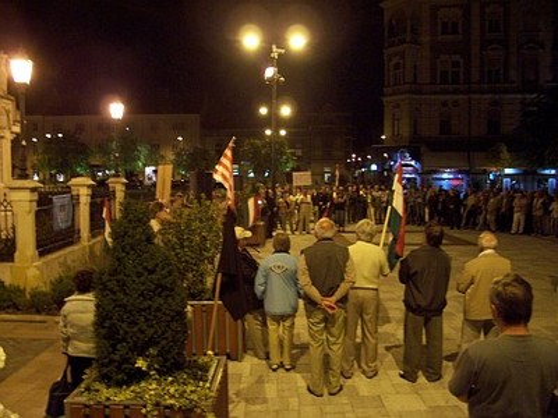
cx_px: 279
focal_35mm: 34
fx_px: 548
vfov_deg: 41.8
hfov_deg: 54.0
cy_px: 209
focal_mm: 5.6
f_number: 2.7
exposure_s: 1/8
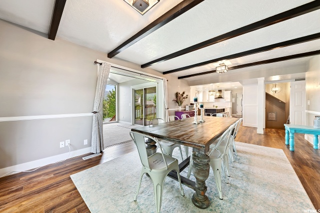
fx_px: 107
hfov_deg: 112.6
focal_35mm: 12
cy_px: 106
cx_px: 160
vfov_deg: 90.0
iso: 100
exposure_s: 1
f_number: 8
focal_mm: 12
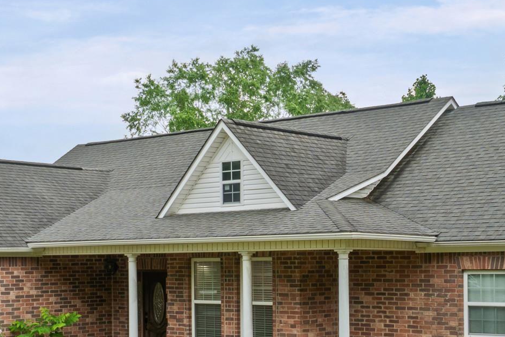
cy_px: 294
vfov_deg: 18.7
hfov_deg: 28.1
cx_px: 240
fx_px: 1010
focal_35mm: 72
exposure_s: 1/20
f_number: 9
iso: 250
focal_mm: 18
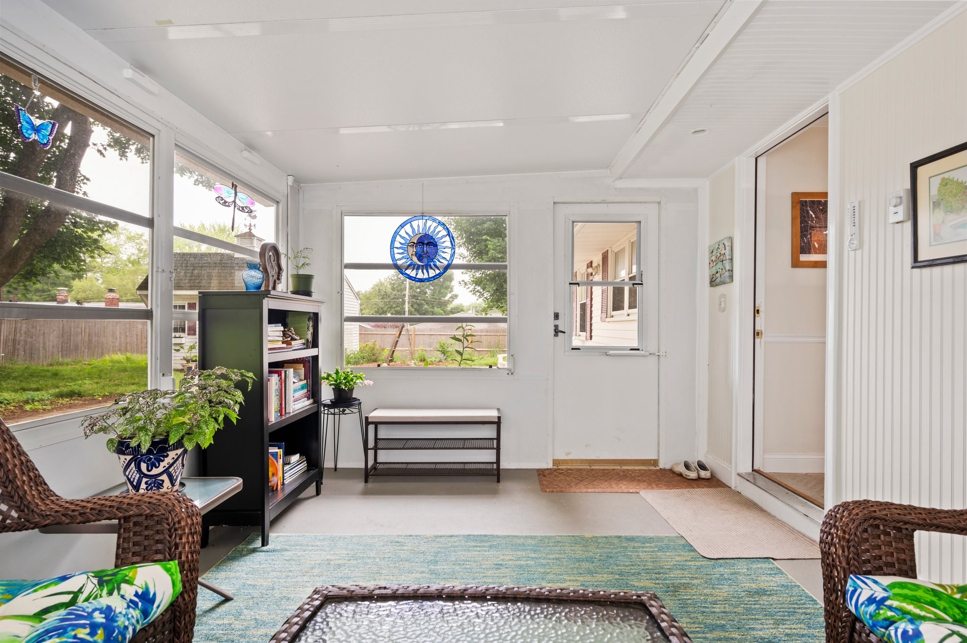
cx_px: 484
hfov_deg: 88.5
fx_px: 497
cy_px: 322
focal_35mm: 18
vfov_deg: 65.9
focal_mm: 18.5
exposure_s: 1/4
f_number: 7.1
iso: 320
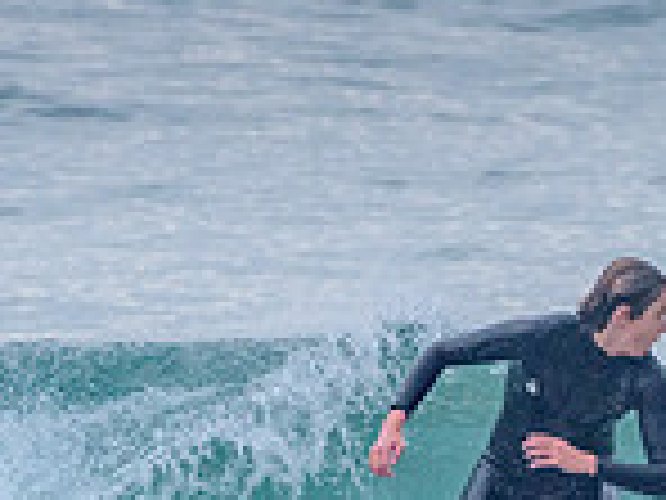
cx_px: 951
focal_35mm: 2310
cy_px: 513
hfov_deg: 0.9
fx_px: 44444
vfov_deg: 0.6
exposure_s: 1/2000
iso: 1600
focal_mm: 500
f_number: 5.6
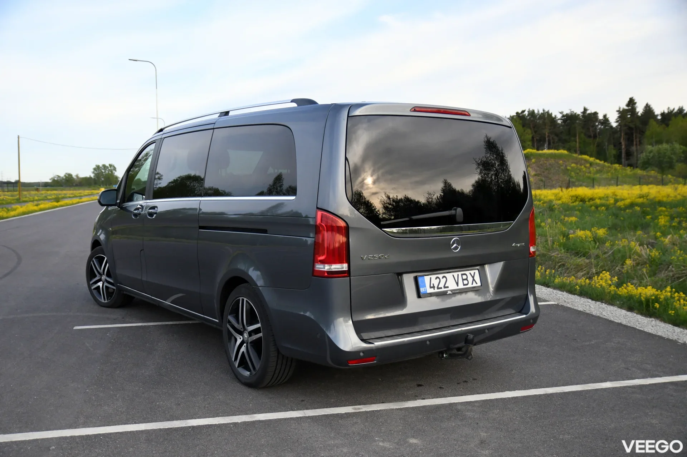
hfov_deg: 57.2
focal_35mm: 33
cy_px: 228
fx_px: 629
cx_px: 344
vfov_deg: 39.9
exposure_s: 1/6400
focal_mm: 22
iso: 1000
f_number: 2.8
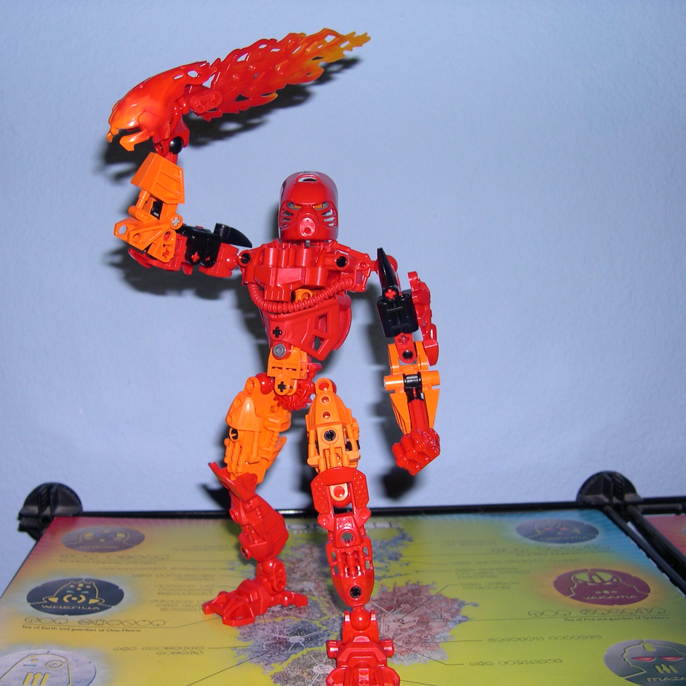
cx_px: 277
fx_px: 1009
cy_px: 343
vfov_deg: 37.6
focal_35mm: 45
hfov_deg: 37.4
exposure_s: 1/60
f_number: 2.8
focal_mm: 8
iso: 100
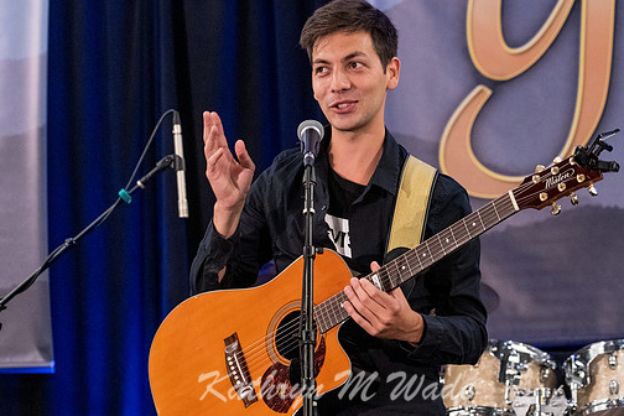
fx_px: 2513
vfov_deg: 9.5
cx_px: 336
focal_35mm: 145
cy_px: 222
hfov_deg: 14.2
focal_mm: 126
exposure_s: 1/160
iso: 8000
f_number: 6.3
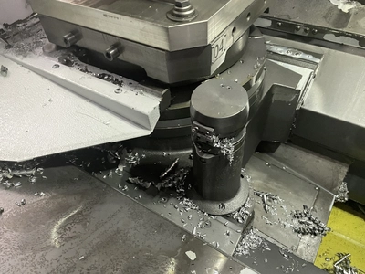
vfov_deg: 53.1
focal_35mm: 26
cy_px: 137
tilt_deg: -48.3
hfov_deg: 67.3
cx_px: 182
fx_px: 274
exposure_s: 1/35
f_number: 1.6
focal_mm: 4.2
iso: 500
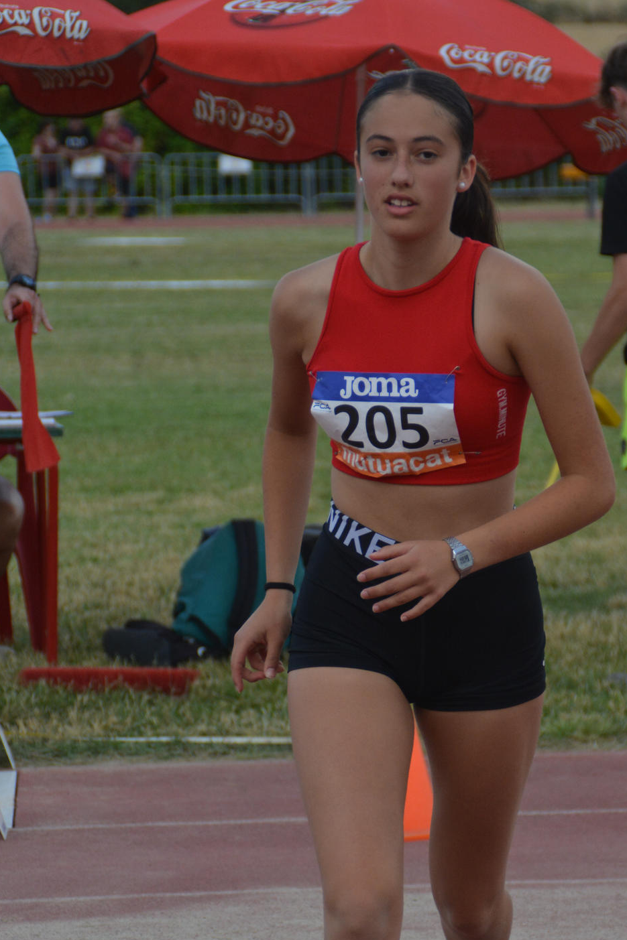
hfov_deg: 5.0
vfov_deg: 7.5
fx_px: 7152
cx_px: 422
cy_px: 611
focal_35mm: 274
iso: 640
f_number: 6
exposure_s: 1/1000
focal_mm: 125
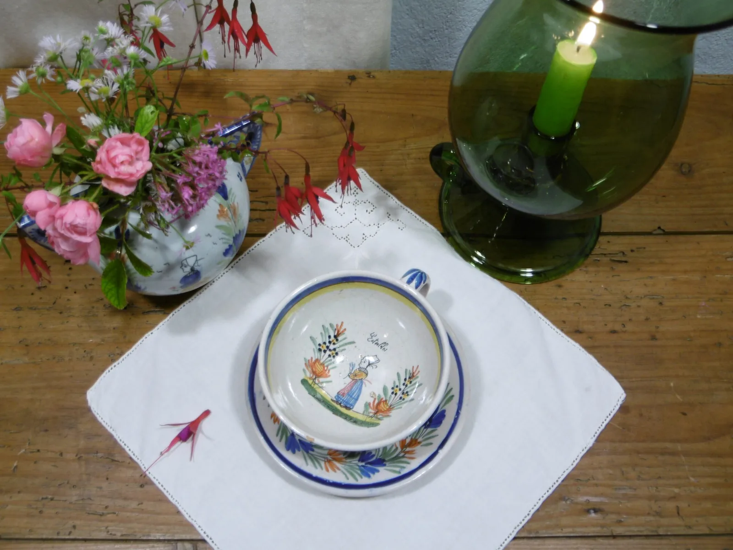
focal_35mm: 38
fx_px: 805
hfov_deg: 49.0
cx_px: 366
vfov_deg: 37.7
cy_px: 275
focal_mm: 6.8
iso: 100
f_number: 3.7
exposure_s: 1/15
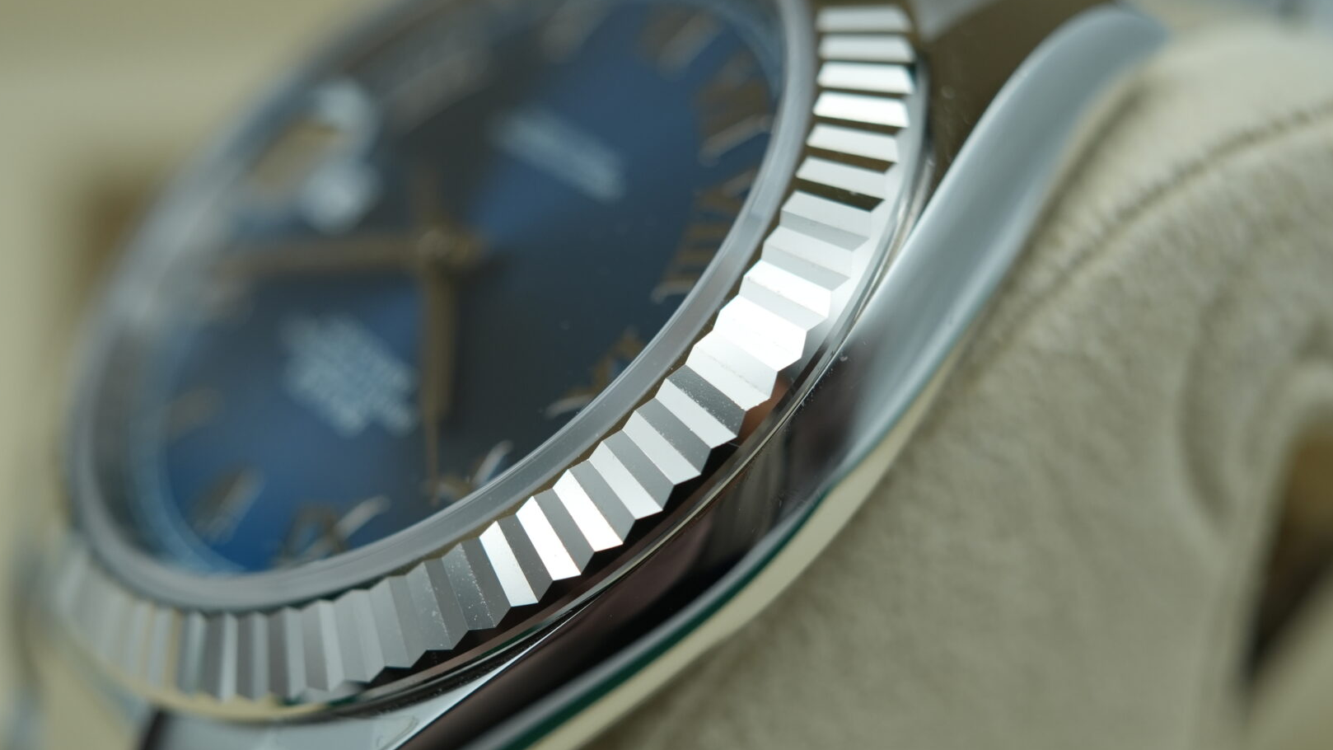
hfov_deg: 36.0
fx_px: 2050
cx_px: 581
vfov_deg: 20.7
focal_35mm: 58
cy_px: 473
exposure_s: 1/250
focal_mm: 35
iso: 400
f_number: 5
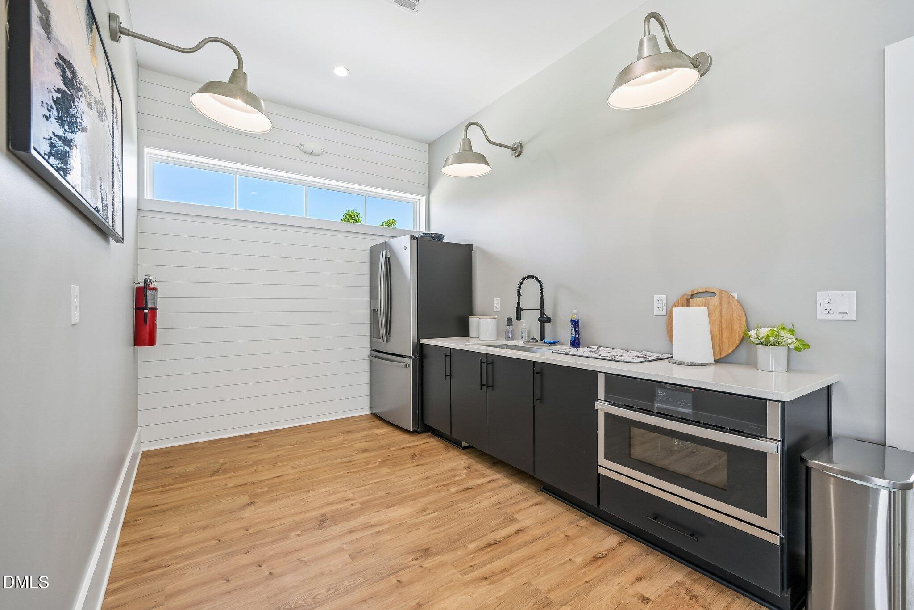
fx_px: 406
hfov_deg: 96.7
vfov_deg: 73.7
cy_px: 305
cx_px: 457
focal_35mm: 16
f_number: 8
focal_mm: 16
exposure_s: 1/15
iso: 220
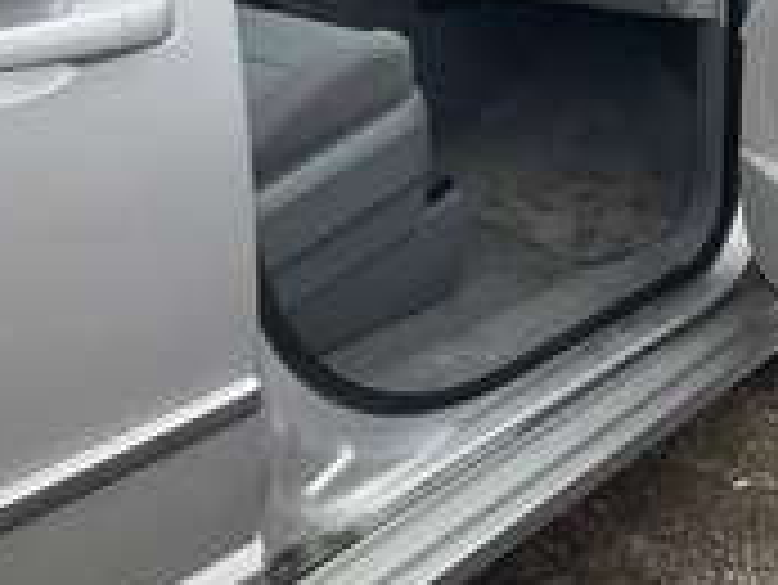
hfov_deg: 27.9
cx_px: 697
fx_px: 1507
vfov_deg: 21.1
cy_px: -18
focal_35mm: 67
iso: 25
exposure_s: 1/898
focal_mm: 3
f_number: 1.8
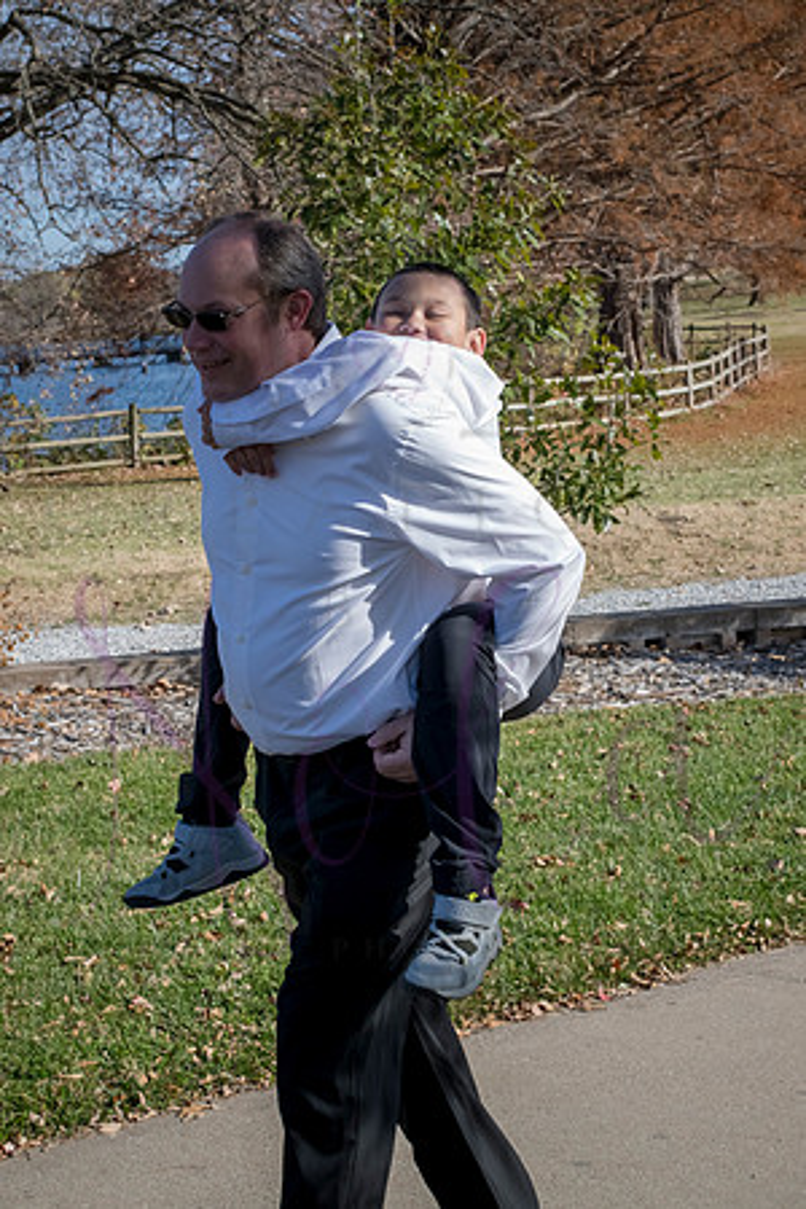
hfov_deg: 18.2
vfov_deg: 27.0
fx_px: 2519
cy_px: 604
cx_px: 403
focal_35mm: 75
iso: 400
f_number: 10
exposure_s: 1/400
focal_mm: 50
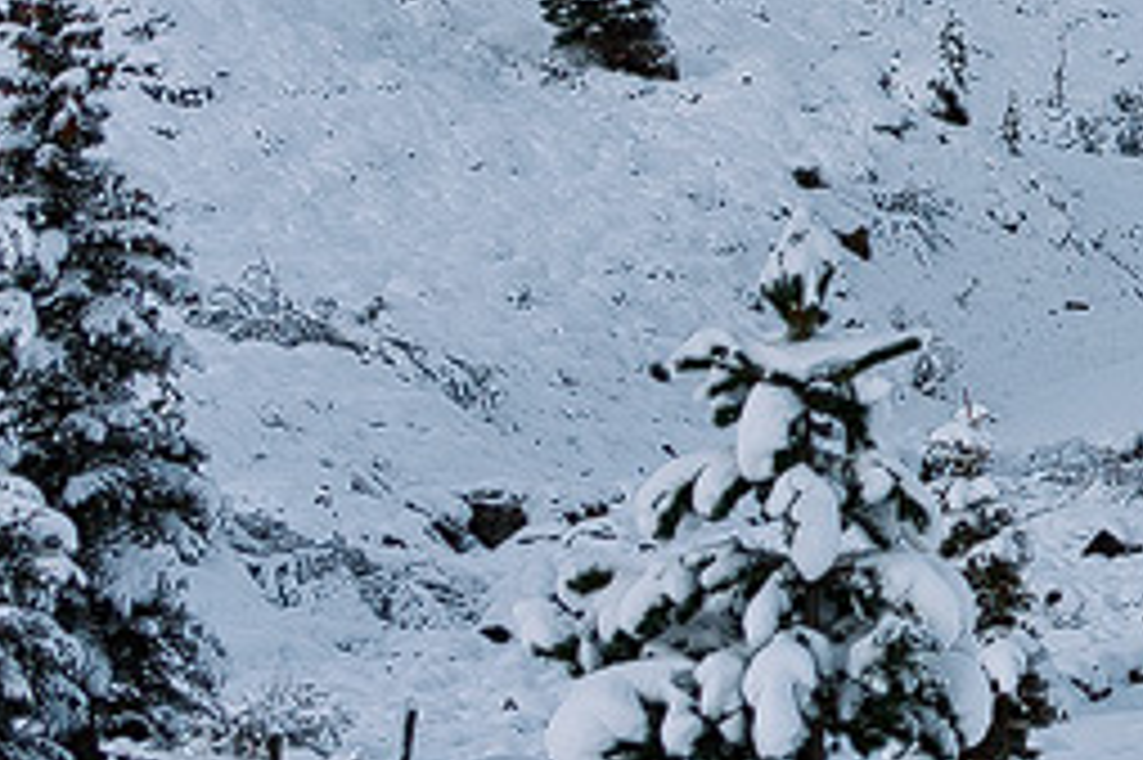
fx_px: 10502
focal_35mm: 331
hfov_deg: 6.0
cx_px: 2466
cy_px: -555
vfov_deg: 4.1
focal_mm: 70
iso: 200
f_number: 5
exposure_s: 1/30
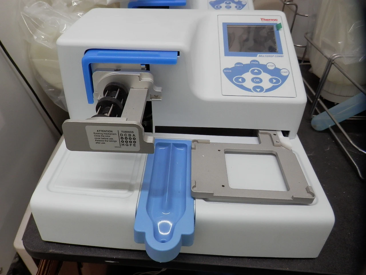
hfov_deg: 69.4
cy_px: 138
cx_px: 183
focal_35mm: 25
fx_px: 264
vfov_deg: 54.9
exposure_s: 1/30
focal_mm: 4.5
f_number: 3
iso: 160
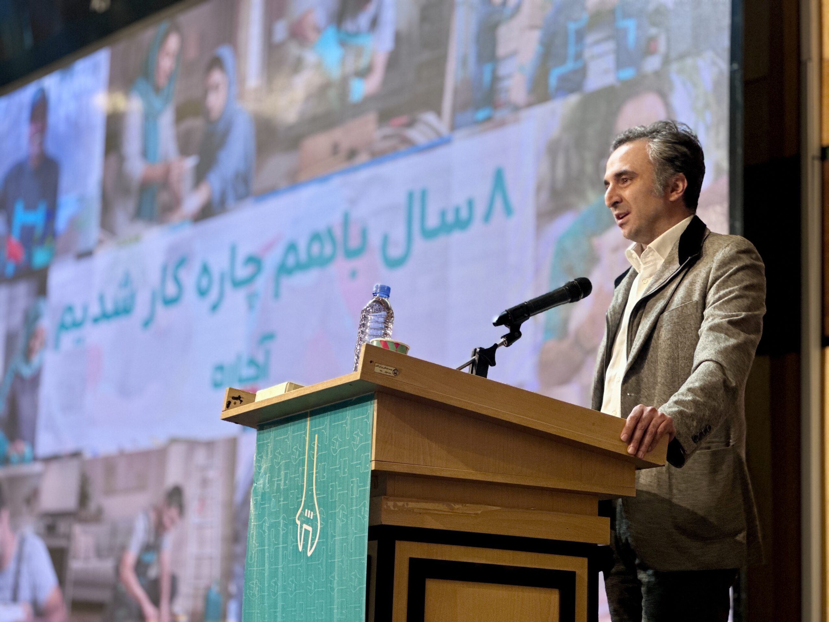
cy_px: 311
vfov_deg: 19.1
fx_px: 1844
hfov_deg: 25.3
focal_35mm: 77
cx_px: 414
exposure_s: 1/33
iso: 160
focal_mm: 9
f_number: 2.8
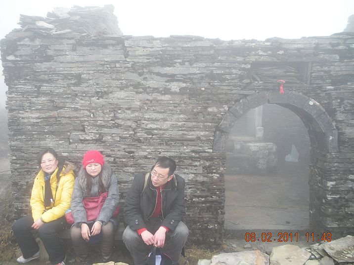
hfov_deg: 51.4
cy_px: 132
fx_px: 368
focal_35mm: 36
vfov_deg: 39.7
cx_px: 177
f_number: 3.5
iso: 75
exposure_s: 1/59.6
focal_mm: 6.3
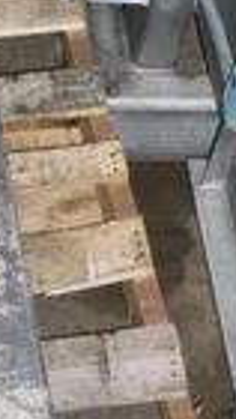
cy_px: -156
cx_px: 308
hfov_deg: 10.6
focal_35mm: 112
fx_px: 1243
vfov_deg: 17.6
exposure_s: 1/64
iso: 140
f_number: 4.5
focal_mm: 5.9
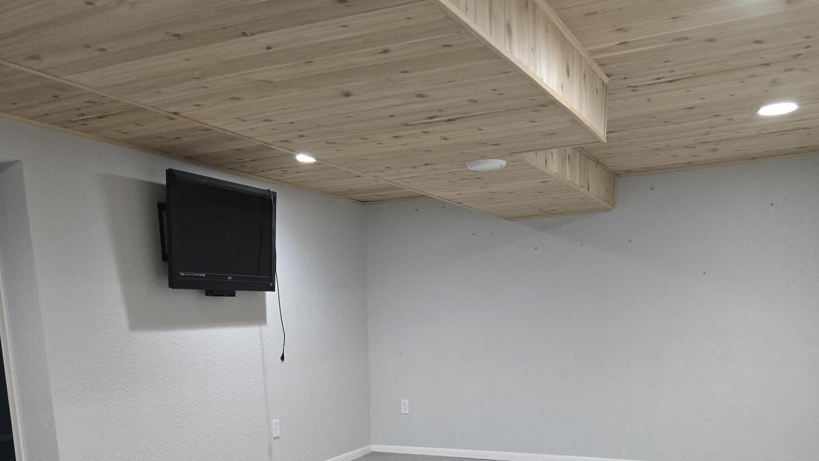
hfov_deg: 58.0
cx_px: 404
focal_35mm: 34
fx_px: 738
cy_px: 478
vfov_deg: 31.6
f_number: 1.7
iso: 800
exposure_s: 1/120
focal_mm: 6.3
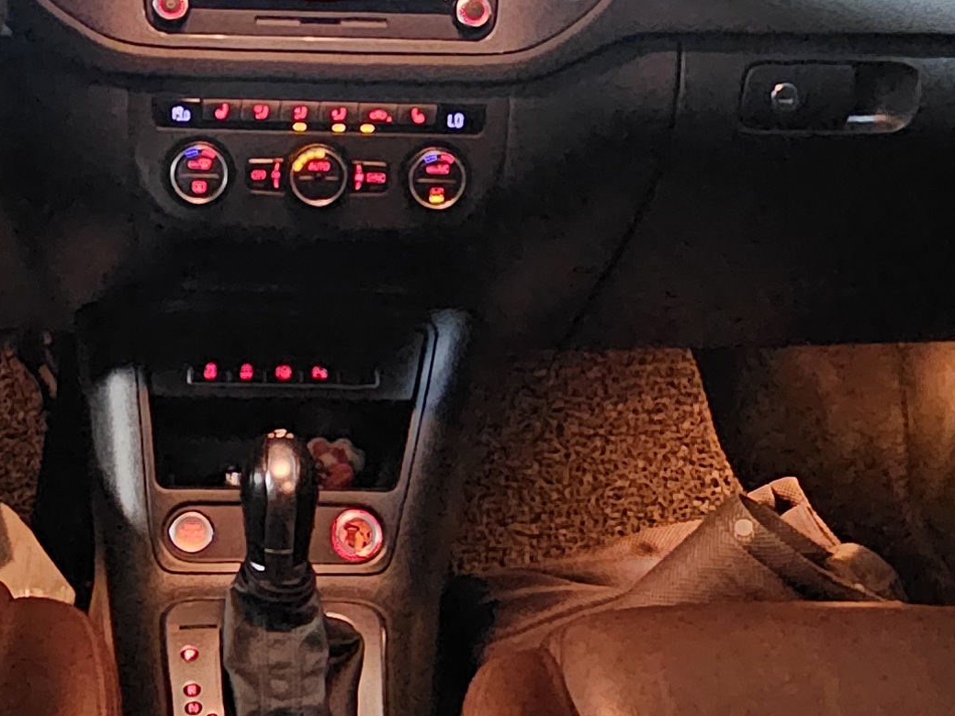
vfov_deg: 29.0
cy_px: 263
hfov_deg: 37.3
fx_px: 1379
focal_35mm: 50
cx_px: 239
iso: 2000
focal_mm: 2.2
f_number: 2.2
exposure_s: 1/24
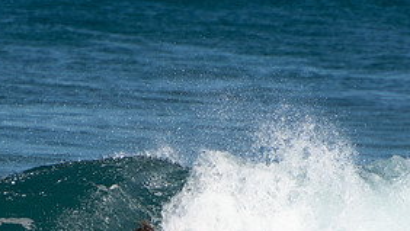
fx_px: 14054
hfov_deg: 1.7
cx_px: 145
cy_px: 254
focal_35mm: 1292
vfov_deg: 0.9
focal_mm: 400
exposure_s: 1/1250
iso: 200
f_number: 5.6
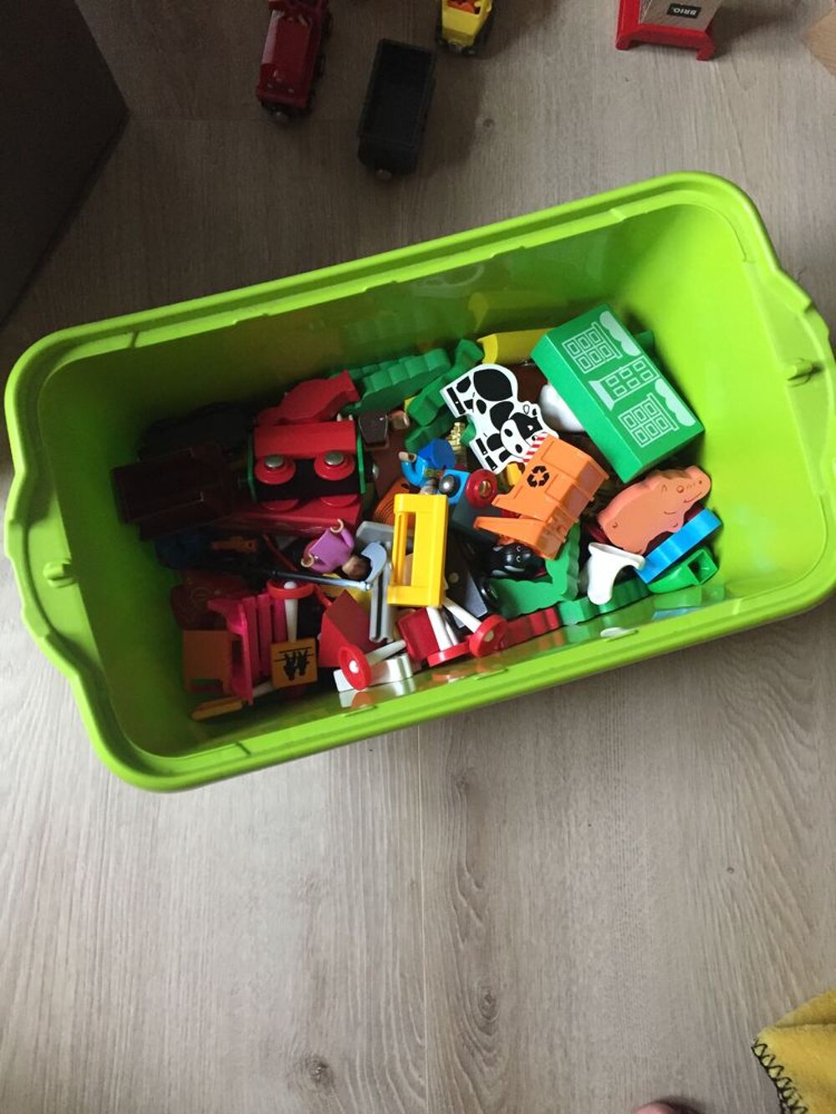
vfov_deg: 61.7
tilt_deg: -84.8
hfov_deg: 48.2
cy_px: 557
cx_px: 418
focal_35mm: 29
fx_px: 934
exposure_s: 1/25
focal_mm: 4.15
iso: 250
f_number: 2.2
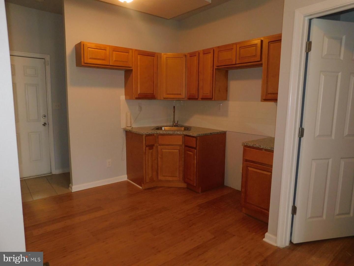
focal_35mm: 23
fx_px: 235
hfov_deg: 73.9
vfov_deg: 58.9
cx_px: 177
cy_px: 133
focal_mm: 4
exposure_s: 1/30
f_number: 3
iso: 200
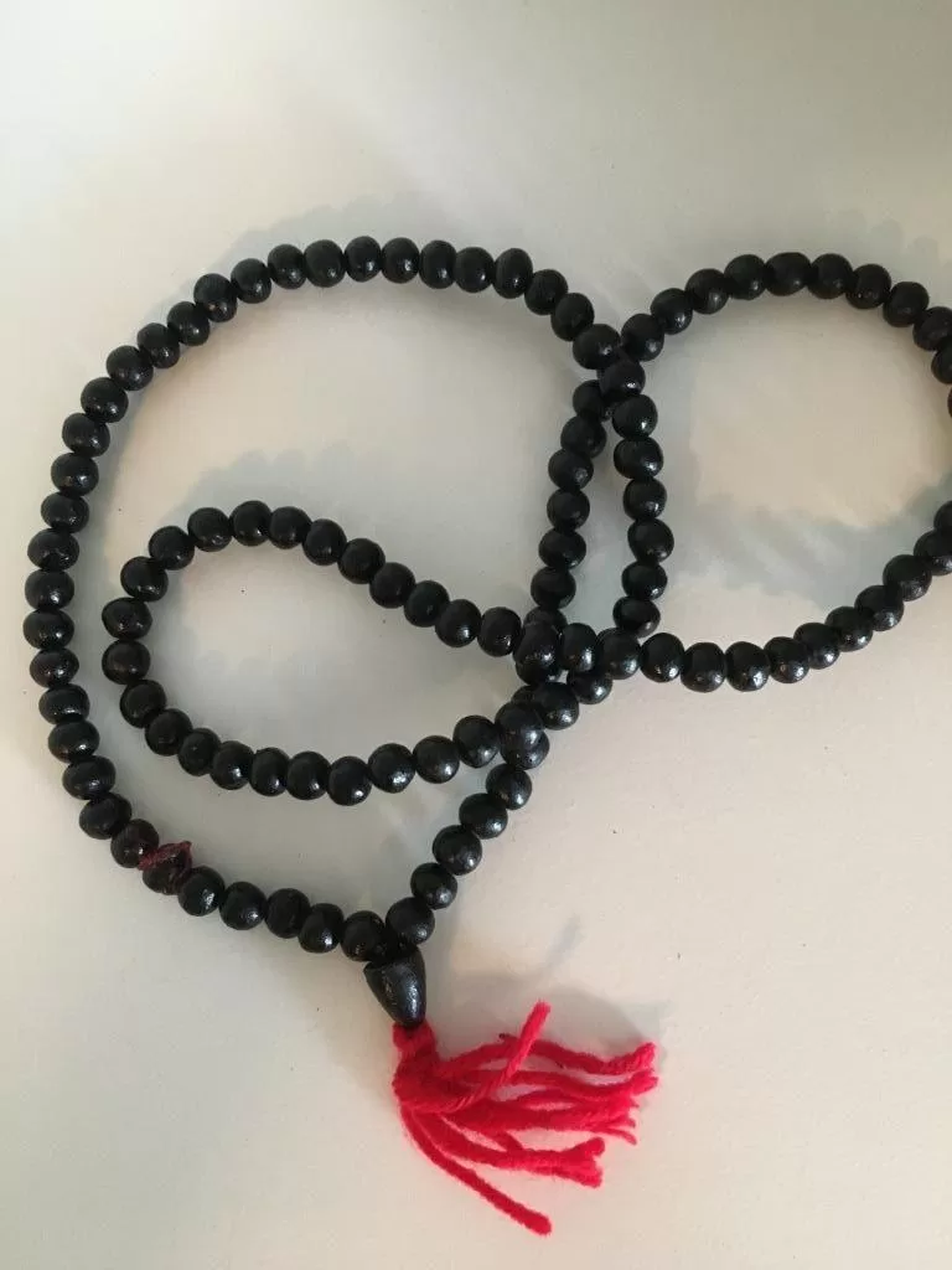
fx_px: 1063
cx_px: 476
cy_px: 635
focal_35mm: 29
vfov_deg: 61.7
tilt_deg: -79.7
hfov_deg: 48.2
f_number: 2.2
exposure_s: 1/17
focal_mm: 4.15
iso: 250
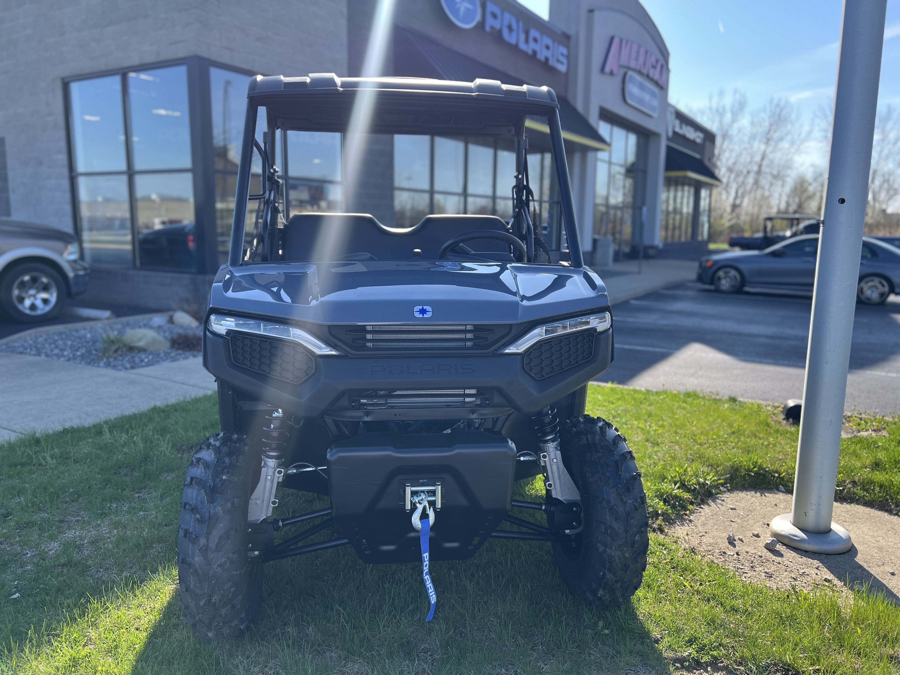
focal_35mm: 26
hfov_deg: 67.3
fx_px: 676
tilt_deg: -9.9
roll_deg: -1.1
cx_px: 450
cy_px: 338
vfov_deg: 53.1
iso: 50
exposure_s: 1/1100
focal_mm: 5.7
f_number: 1.5
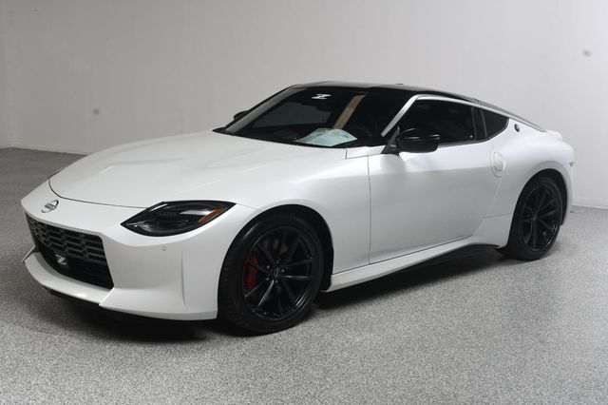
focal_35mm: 45
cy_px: 202
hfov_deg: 43.6
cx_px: 304
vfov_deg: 29.8
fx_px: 760
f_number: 11
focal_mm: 30
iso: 100
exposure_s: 1/160
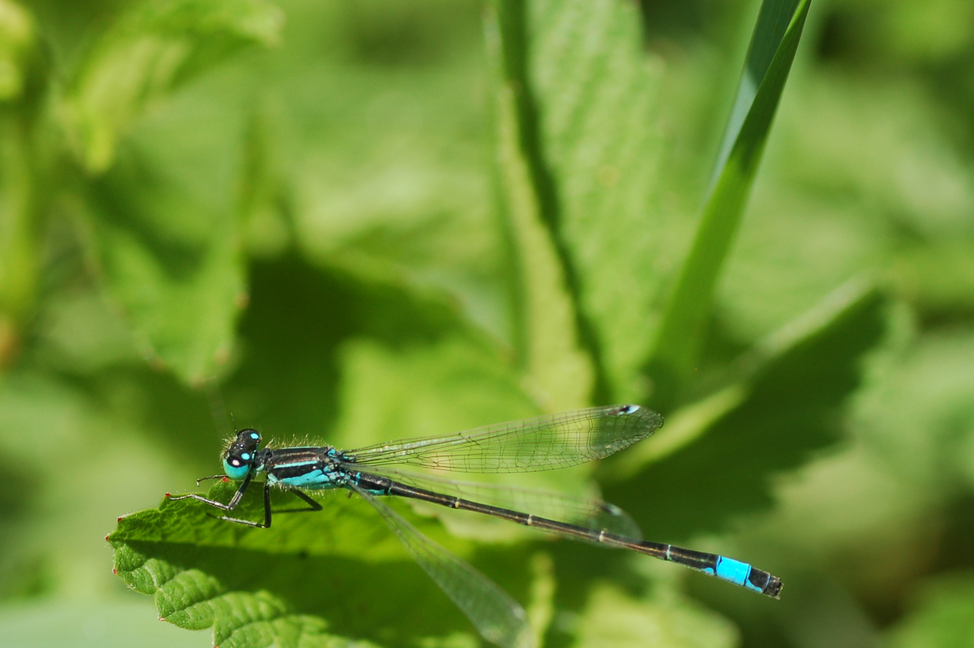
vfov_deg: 6.8
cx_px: 305
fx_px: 5461
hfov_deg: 10.2
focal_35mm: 202
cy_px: 458
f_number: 5.6
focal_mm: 90
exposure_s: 1/500
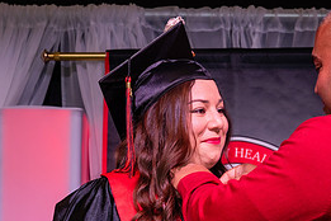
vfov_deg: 7.1
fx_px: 1765
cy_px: 208
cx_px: 219
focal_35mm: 192
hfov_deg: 10.7
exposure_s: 1/160
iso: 1000
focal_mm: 70
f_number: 5.6
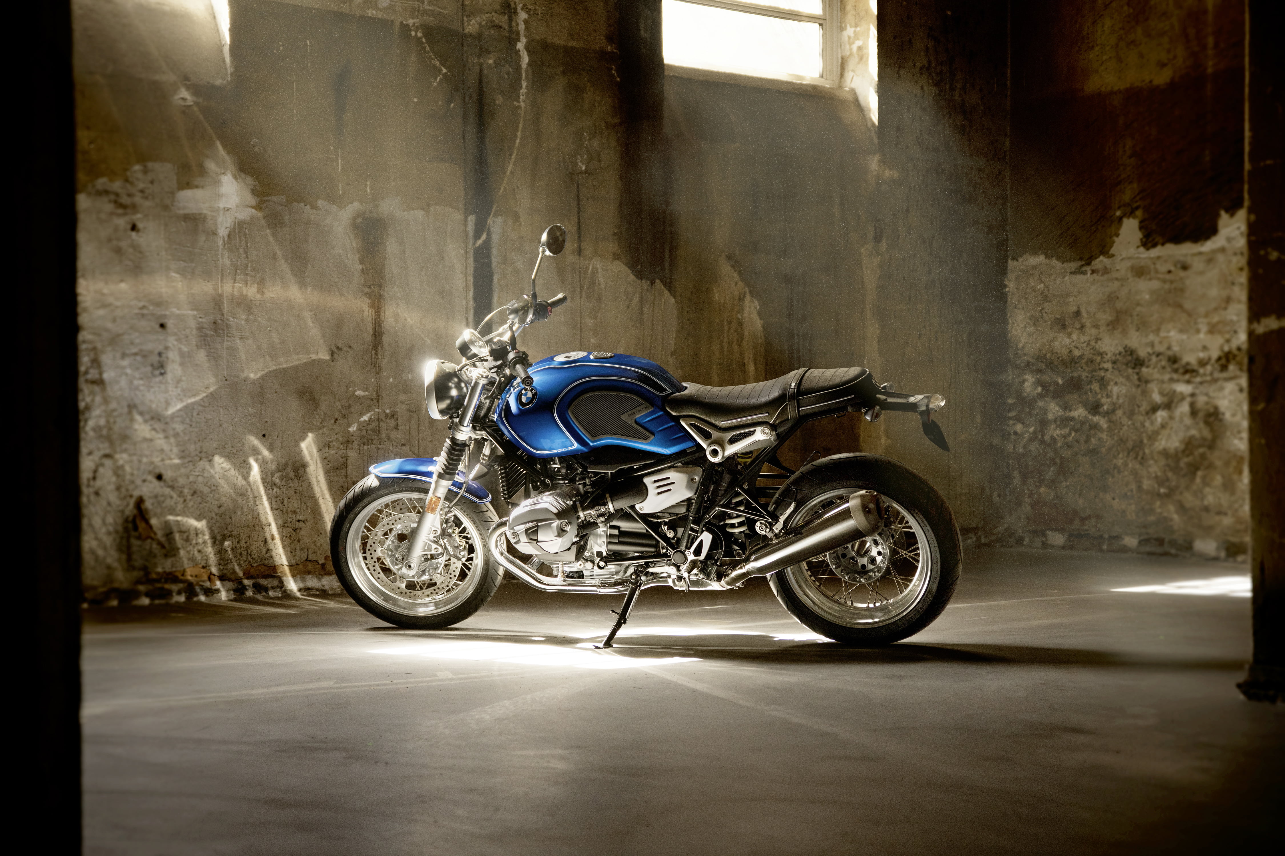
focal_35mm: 52
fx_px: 1856
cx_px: 642
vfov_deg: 26.0
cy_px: 428
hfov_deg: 38.2
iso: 500
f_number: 2.8
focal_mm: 52
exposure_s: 1/320
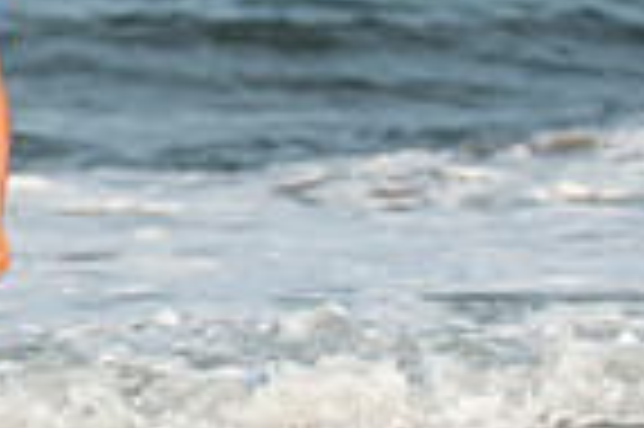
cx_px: -324
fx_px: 5432
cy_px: 79
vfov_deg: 4.5
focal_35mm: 304
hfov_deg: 6.7
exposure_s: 1/4000
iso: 250
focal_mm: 75
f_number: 3.2
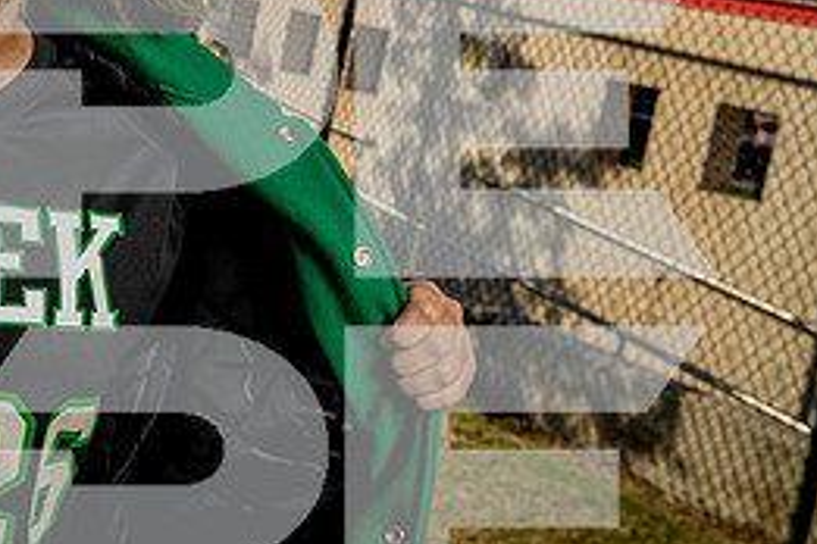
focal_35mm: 89
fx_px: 2020
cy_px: 114
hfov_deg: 21.7
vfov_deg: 15.3
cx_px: -81
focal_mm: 40
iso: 125
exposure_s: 1/250
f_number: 10
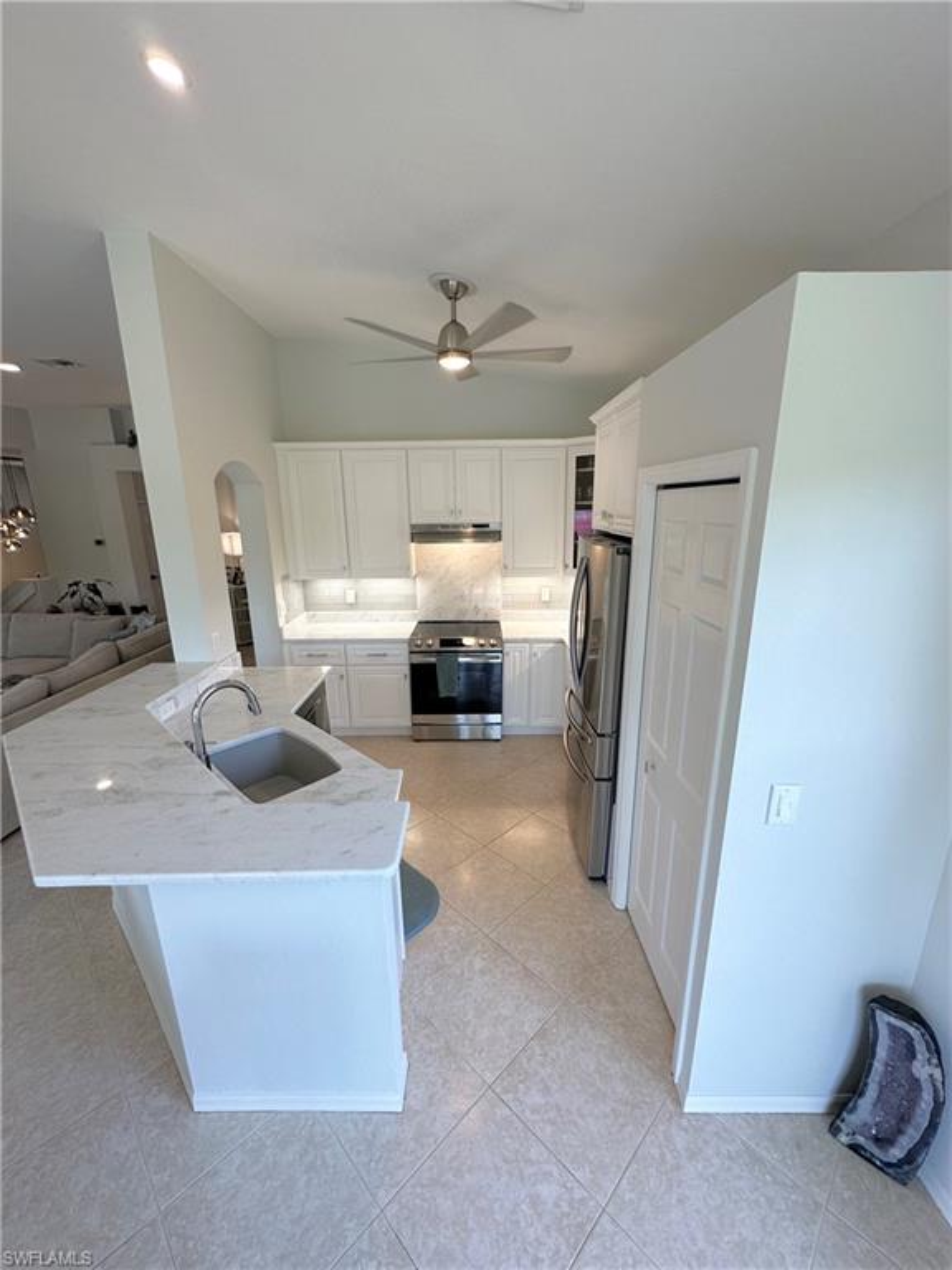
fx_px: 513
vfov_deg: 102.1
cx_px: 476
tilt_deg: -14.4
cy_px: 635
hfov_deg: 85.7
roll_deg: +0.6
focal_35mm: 14
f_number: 2.2
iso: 80
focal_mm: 2.22
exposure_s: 1/120
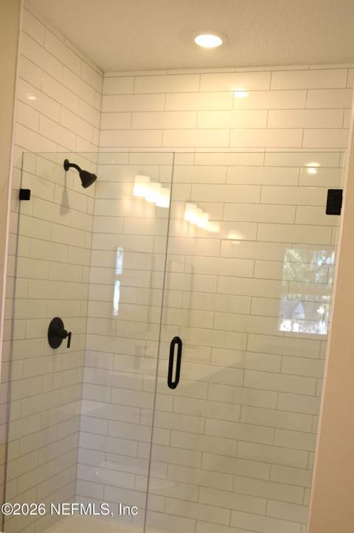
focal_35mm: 32
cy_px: 266
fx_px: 473
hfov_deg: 41.0
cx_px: 177
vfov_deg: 58.8
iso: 400
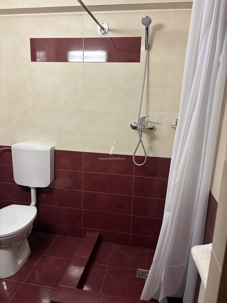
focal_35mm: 26
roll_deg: -1.9
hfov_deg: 53.1
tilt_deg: -12.0
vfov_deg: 67.3
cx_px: 114
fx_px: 227
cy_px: 152
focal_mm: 5.96
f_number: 1.6
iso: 200
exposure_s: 1/50
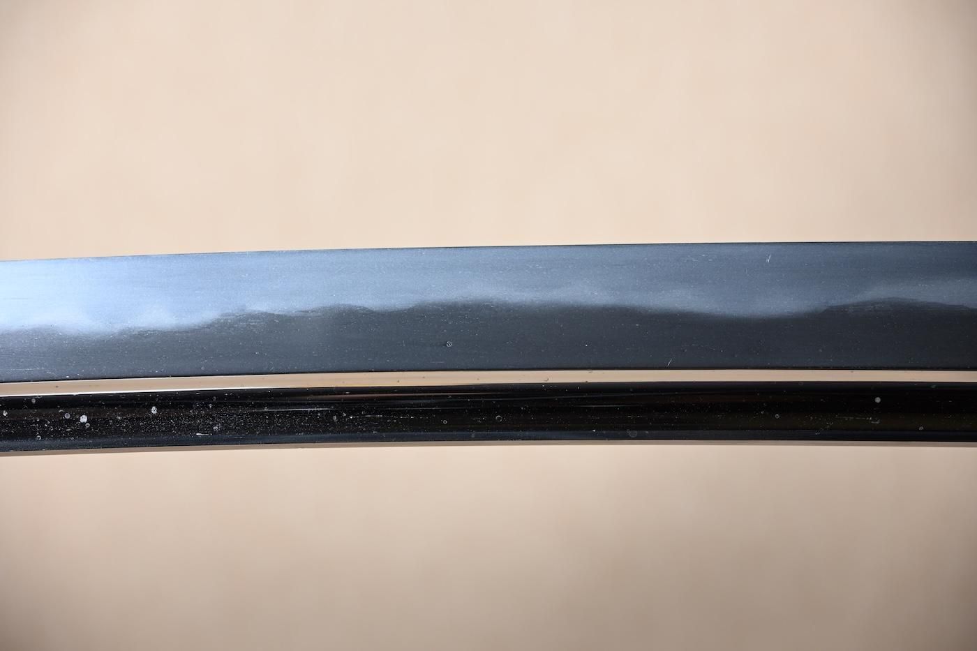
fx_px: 3053
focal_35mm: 112
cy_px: 326
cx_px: 488
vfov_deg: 12.2
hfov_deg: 18.2
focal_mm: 75
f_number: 5.3
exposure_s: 1/2
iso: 100
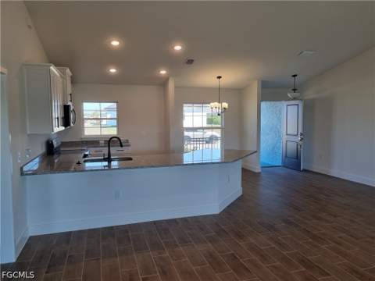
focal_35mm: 26
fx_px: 282
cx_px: 188
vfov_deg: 53.1
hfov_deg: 67.3
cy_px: 140
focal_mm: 5.4
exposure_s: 1/157
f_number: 1.8
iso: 50
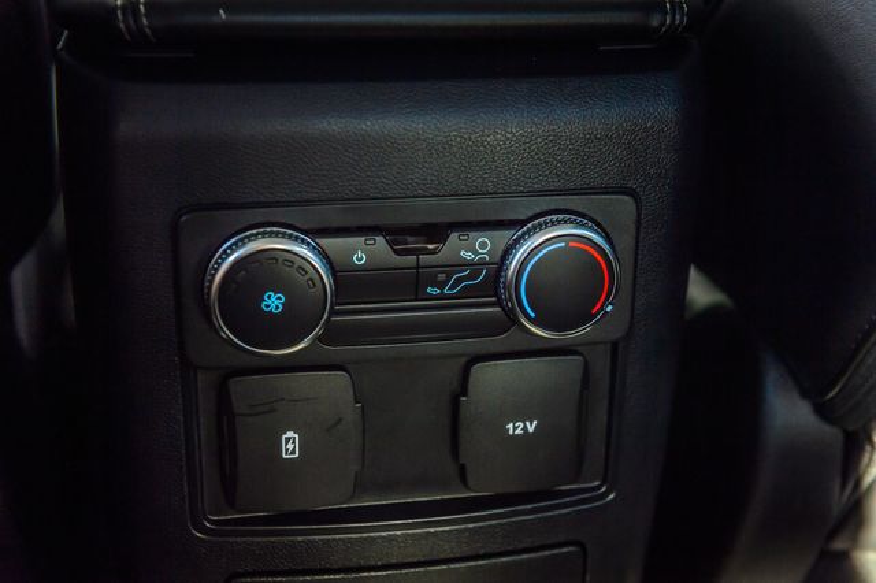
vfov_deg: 27.0
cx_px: 438
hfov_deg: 39.6
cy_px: 292
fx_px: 1216
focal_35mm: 50
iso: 400
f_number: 4
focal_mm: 50
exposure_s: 1/125
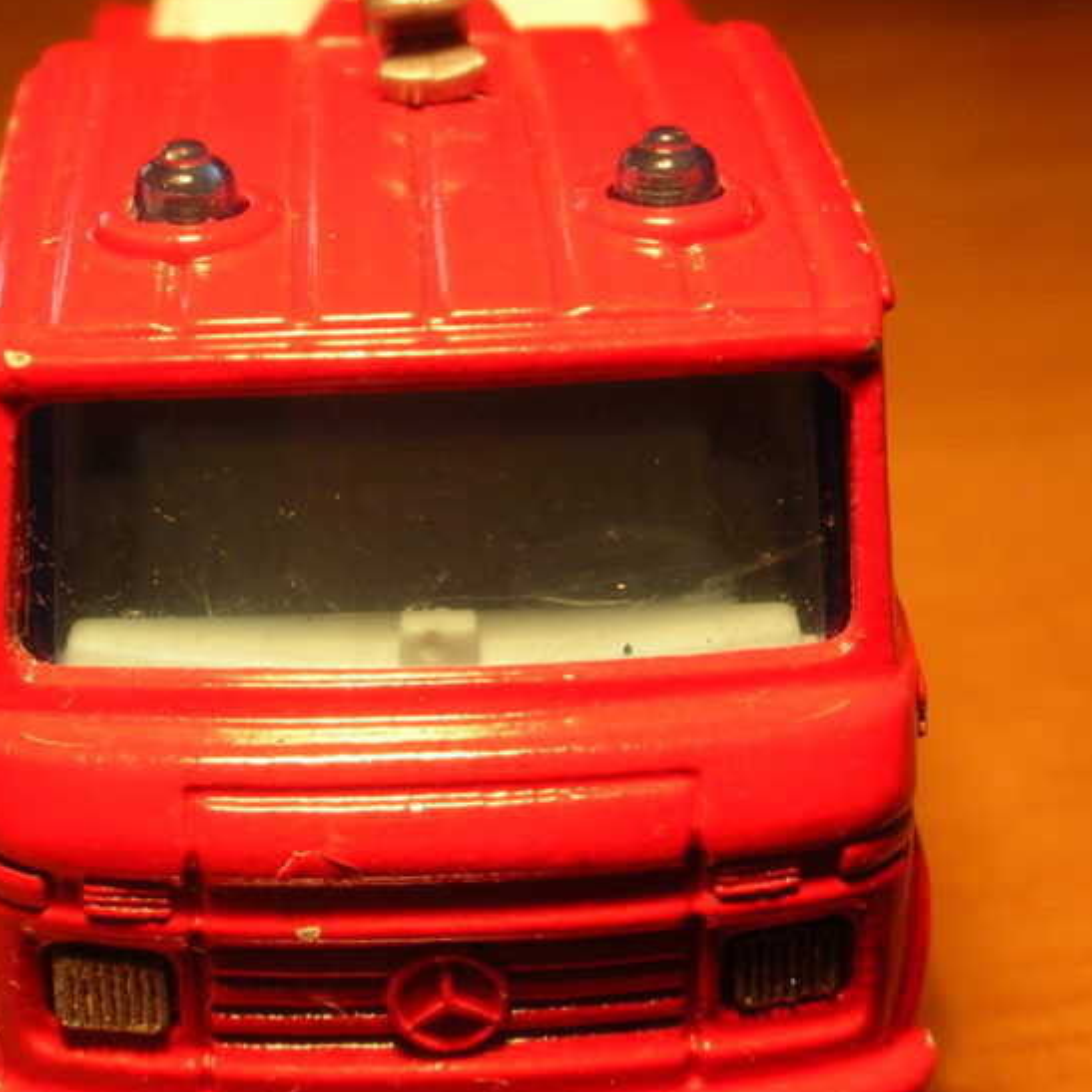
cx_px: 403
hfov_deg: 17.2
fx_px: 3605
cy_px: 579
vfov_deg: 17.2
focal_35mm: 101
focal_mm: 10.1
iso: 50
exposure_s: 1/11
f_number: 4
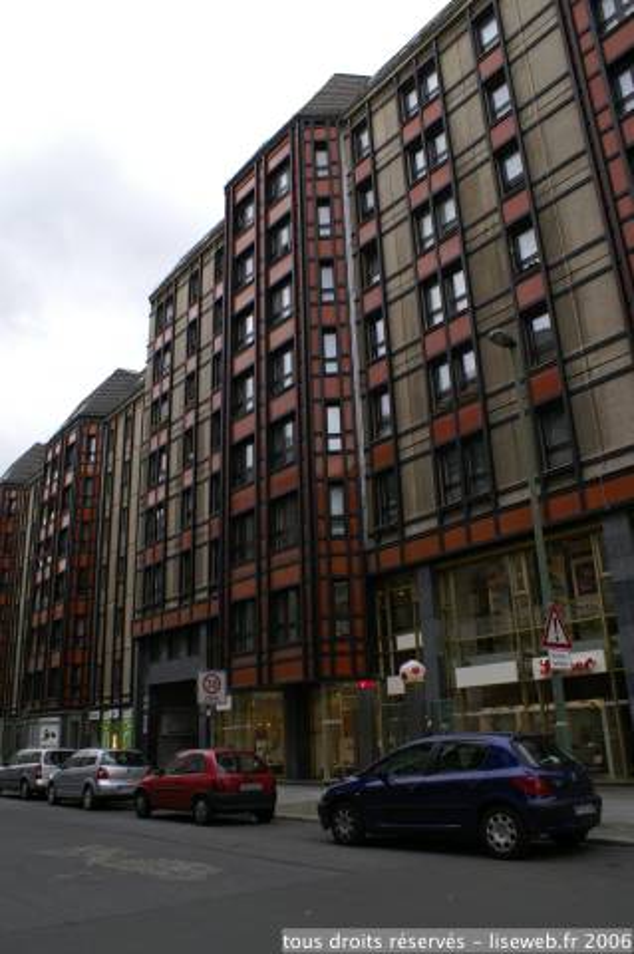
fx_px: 715
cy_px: 477
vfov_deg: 67.4
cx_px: 317
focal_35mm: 27
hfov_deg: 47.8
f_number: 5.6
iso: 100
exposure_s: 1/80
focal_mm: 18
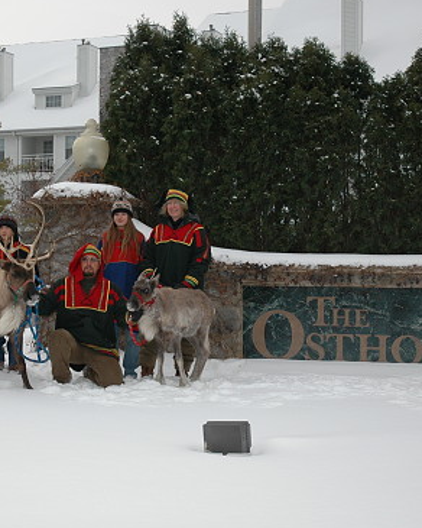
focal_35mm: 72
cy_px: 268
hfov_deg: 21.2
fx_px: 1120
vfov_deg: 26.5
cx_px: 121
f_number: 4
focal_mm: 31
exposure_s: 1/320
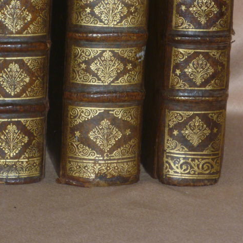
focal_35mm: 178
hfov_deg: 9.8
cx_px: 103
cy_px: 122
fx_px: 1414
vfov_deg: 9.8
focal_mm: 13.6
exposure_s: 1/40
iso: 125
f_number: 5.6
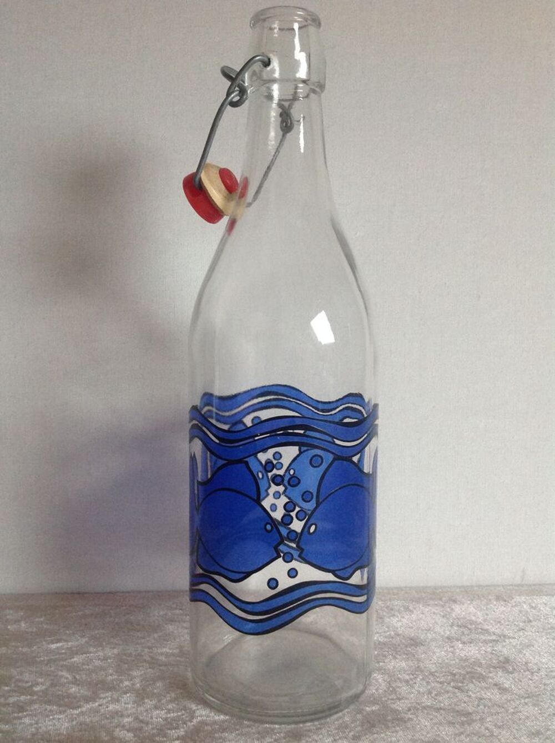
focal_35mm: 35
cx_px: 278
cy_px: 372
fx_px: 750
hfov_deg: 40.6
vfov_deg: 52.7
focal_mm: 4.28
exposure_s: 1/15
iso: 250
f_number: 2.4
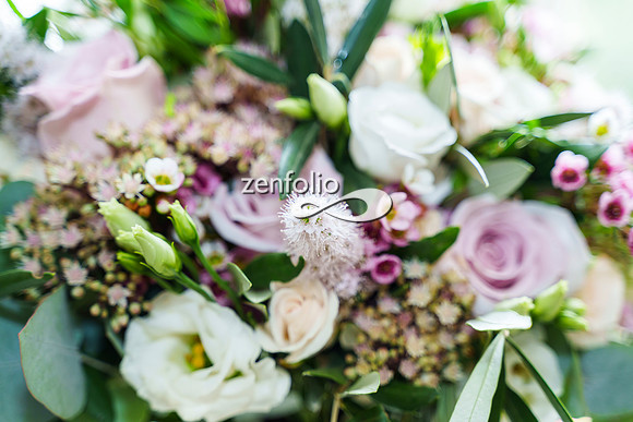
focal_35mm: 79
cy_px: 219
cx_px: 329
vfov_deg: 17.3
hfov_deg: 25.7
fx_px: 1385
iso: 800
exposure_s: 1/250
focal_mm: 75
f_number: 2.8
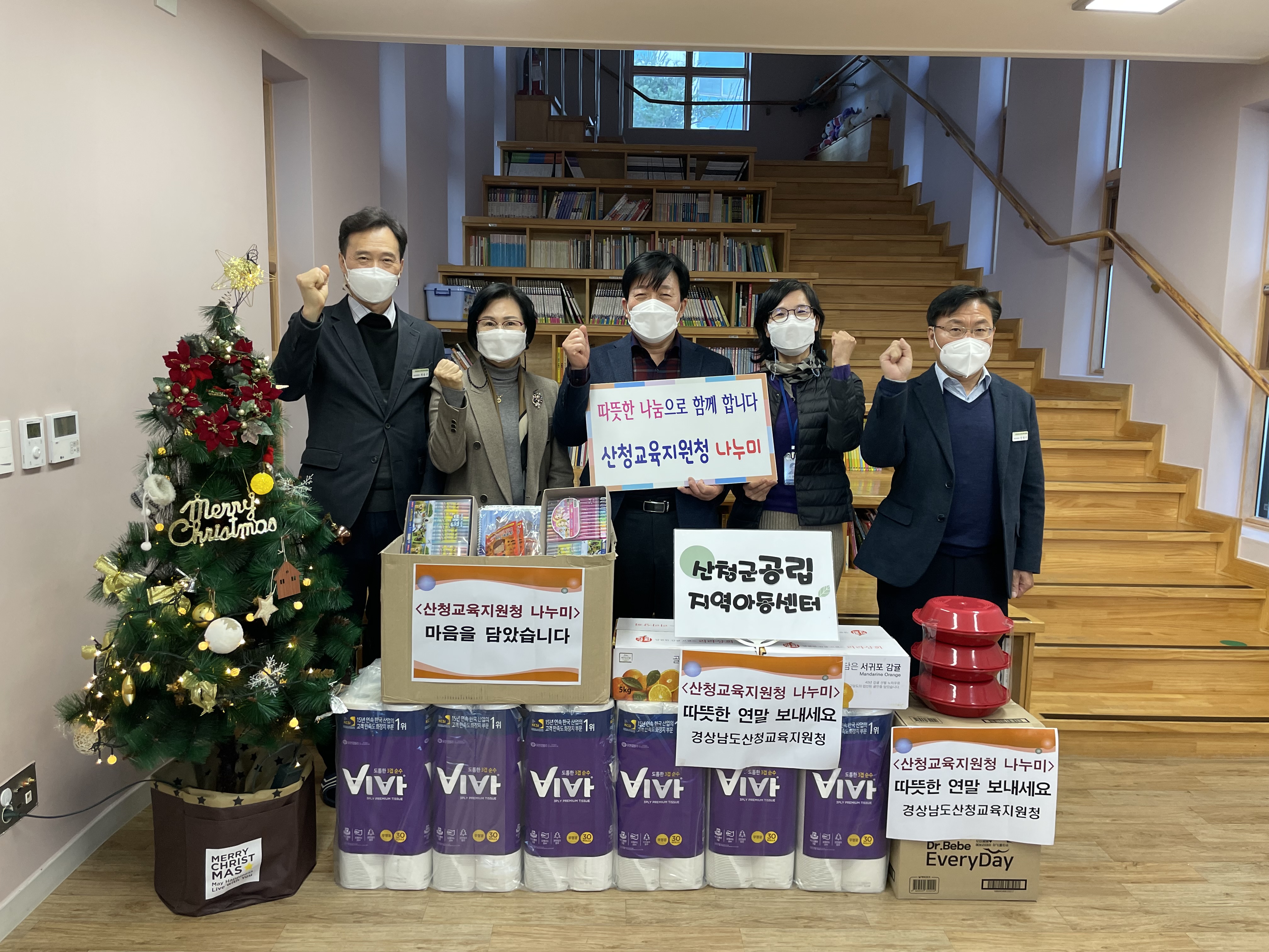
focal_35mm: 26
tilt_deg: -7.3
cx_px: 634
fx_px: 953
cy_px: 476
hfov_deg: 67.3
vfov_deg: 53.1
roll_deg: -1.6
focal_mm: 4.2
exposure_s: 1/120
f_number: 1.6
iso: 125
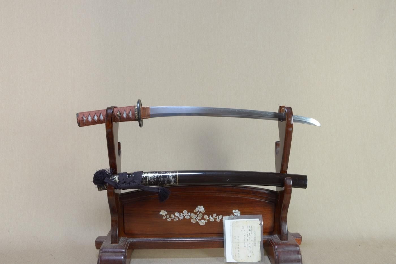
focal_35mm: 30
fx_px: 330
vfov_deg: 43.5
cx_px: 198
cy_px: 132
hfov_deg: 62.0
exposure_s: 1/1.6
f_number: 11
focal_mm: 20
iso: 400
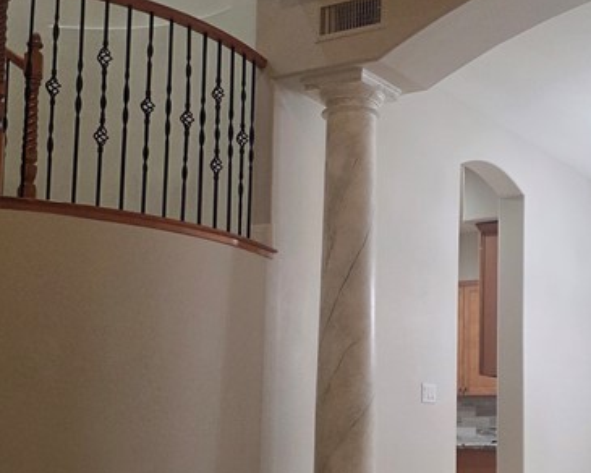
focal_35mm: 63
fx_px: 1102
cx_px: 427
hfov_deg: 29.6
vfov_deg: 24.1
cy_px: 301
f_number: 1.7
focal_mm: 6.3
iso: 320
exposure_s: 1/120
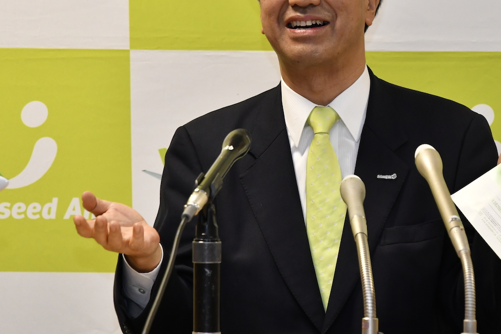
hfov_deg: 10.2
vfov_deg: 6.8
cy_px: 85
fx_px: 2797
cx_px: 339
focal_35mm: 201
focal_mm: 80
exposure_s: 1/160
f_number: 5
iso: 1600
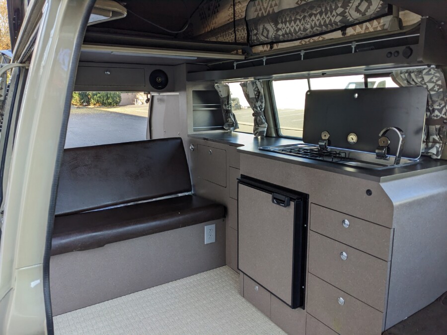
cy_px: 168
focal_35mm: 27
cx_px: 224
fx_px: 349
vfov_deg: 51.4
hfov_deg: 65.3
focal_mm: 4.38
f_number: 1.73
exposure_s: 1/379
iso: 49
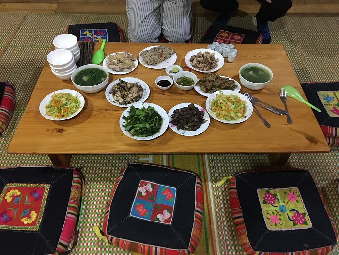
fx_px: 284
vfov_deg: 48.2
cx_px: 170
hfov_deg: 61.7
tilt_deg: -50.1
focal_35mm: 29
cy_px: 128
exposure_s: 1/8
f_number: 2.2
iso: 160
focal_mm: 4.15
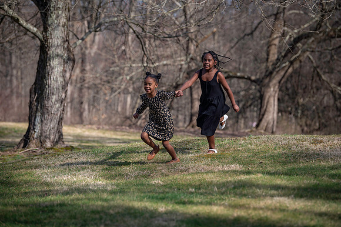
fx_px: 1325
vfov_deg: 9.8
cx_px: 170
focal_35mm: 140
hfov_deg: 14.7
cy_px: 114
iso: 250
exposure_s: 1/1600
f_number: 4
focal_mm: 140
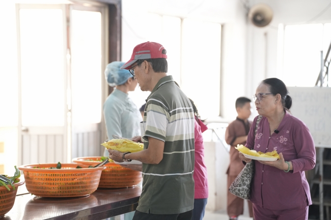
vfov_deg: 16.3
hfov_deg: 24.2
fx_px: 772
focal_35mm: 84
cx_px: 166
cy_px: 110
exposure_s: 1/200
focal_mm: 84
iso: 2500
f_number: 2.8
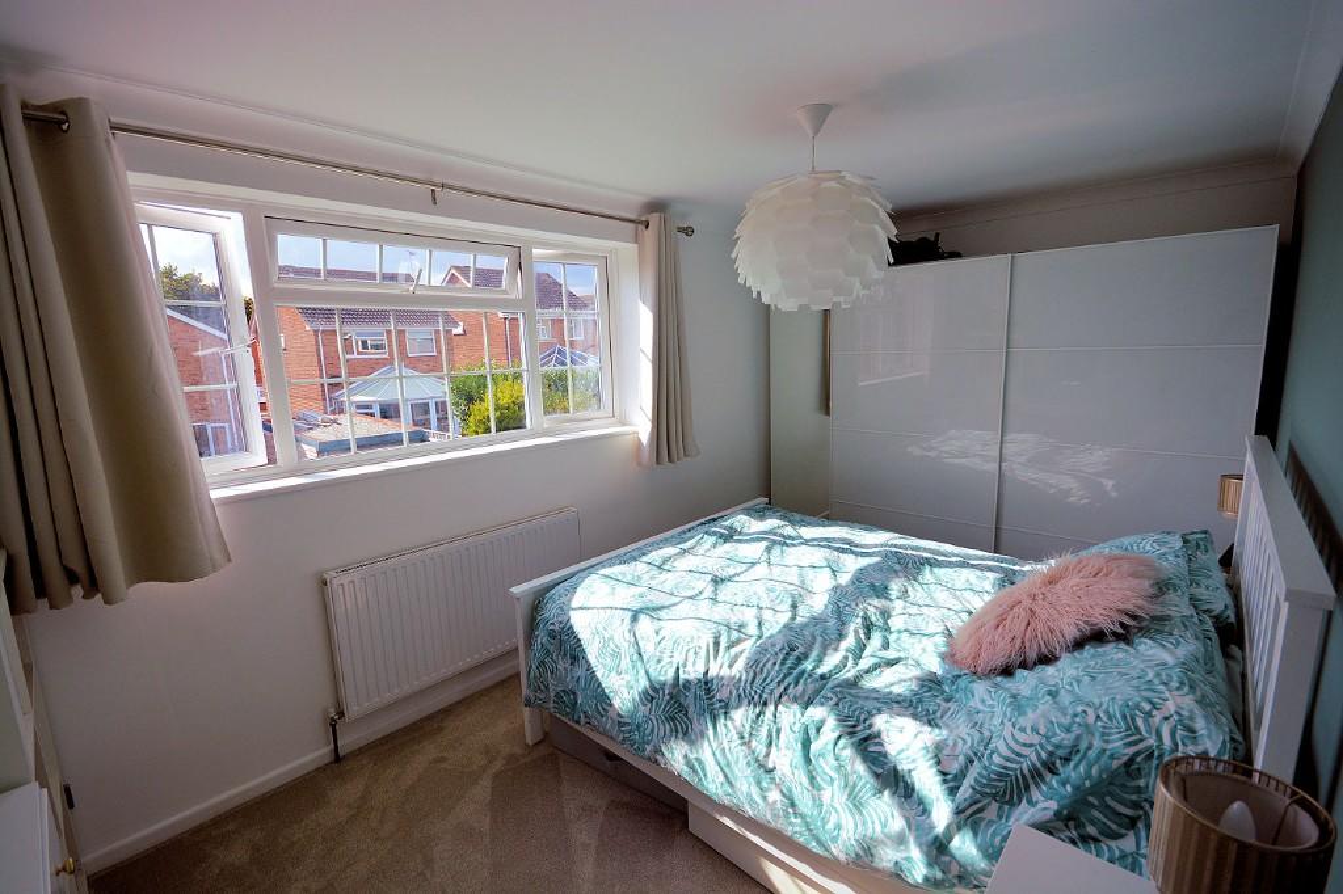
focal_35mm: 15
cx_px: 672
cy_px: 447
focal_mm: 10
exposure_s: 1/400
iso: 400
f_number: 8
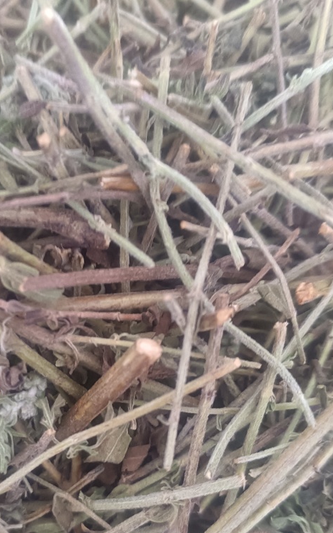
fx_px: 567
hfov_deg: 32.3
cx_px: 95
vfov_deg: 50.1
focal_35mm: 39
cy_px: 321
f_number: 1.8
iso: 1344
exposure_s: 1/20
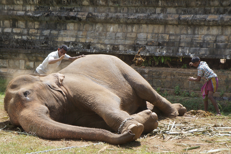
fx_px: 529
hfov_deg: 24.7
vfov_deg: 16.5
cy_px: 77
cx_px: 116
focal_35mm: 82
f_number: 5.6
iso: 800
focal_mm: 55
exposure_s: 1/2000
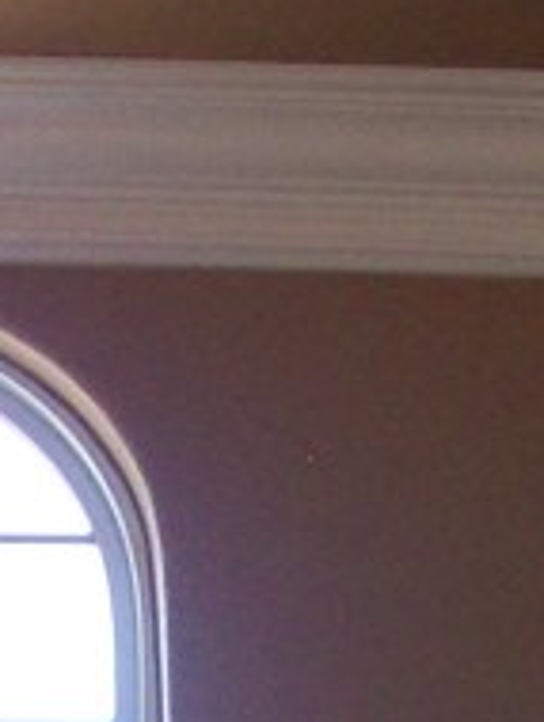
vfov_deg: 9.7
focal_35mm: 194
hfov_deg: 7.6
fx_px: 4056
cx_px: -27
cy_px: 1292
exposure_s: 1/71.1
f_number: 2.7
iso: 140
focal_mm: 6
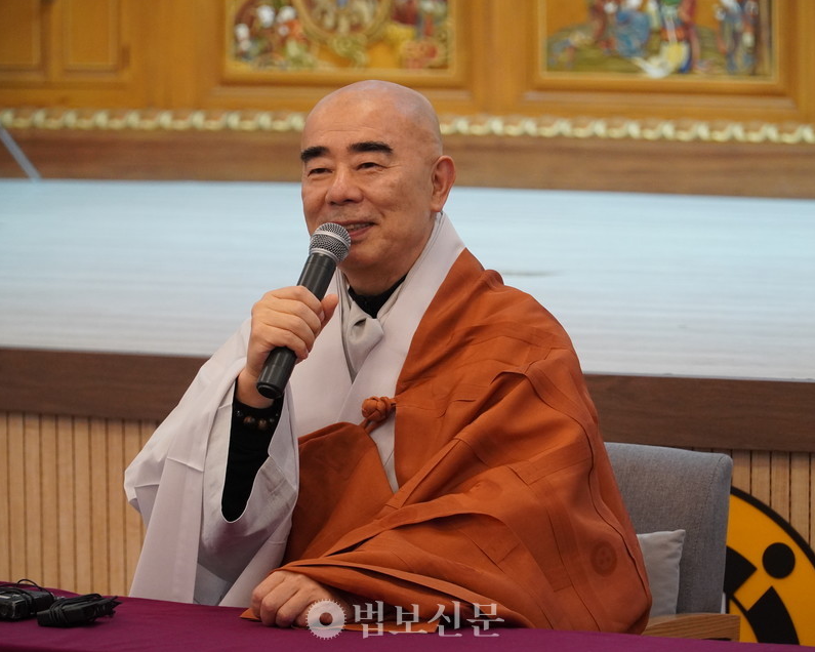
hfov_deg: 10.8
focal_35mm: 179
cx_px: 390
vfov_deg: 8.7
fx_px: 4307
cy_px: 327
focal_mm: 105
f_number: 4
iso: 2500
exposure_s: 1/200
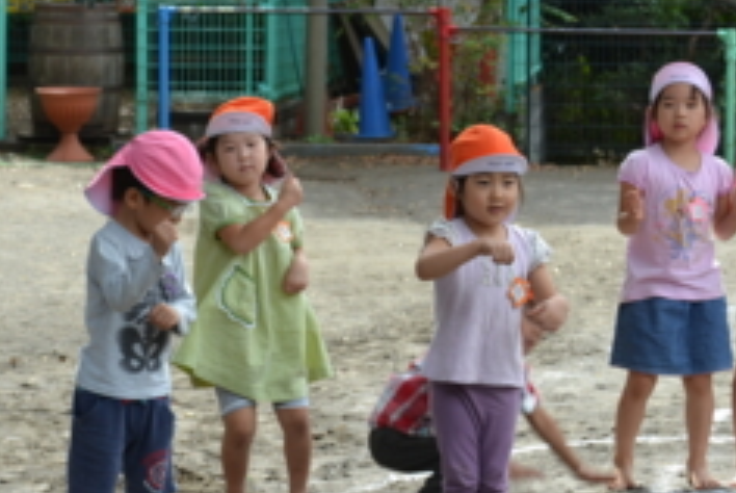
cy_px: 211
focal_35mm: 140
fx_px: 2863
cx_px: 309
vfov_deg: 9.8
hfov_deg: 14.6
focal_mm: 55
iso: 100
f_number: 6.3
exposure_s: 1/160
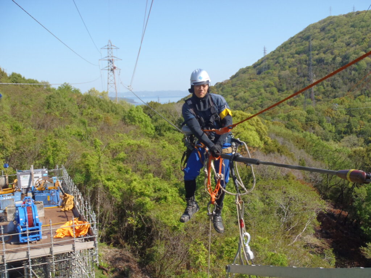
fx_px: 386
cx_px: 186
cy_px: 139
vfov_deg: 39.7
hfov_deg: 51.4
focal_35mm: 36
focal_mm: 6.45
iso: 125
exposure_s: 1/80
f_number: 13
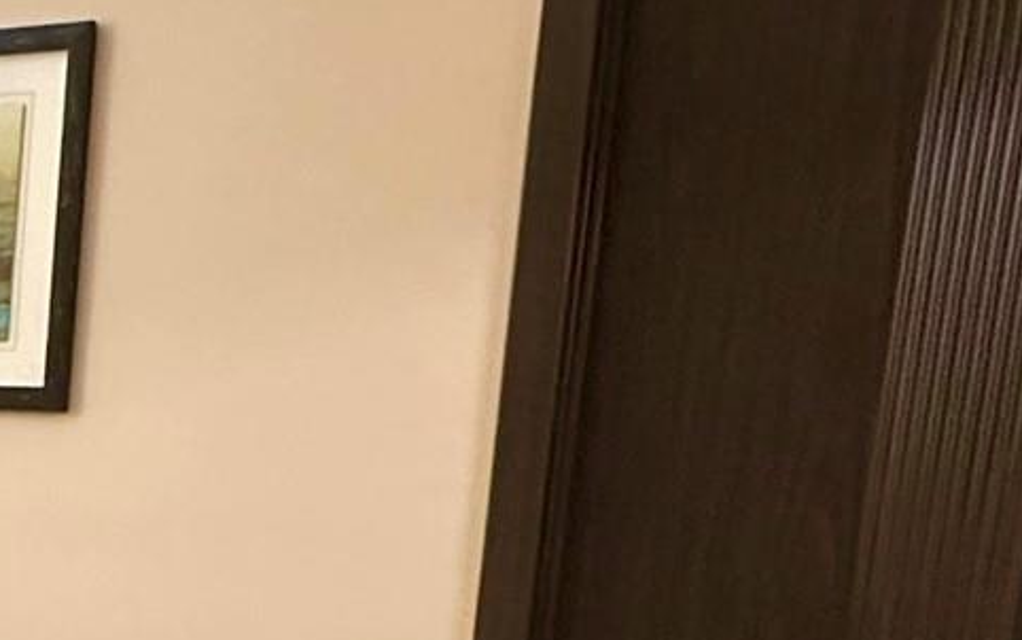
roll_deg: -2.0
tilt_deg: -9.6
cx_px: -261
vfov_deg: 19.3
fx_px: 1756
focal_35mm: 63
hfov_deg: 27.7
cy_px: 807
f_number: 2.2
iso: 500
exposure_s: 1/60
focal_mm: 2.22
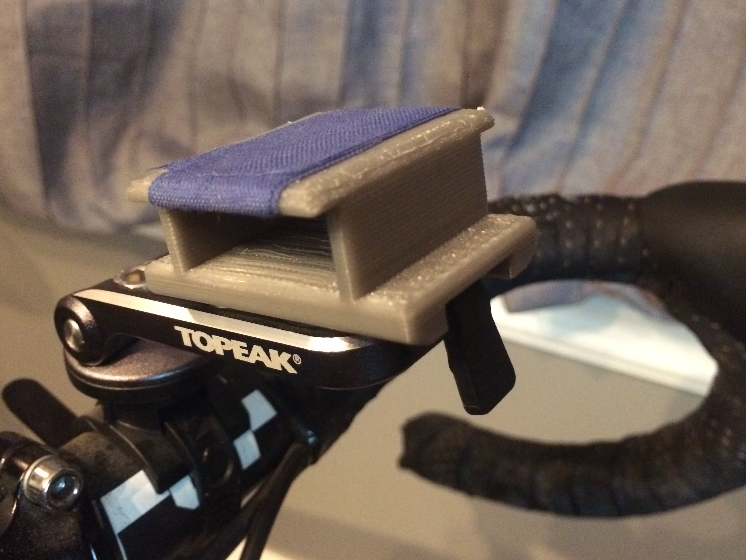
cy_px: 249
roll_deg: -3.6
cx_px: 368
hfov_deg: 54.0
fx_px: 733
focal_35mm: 34
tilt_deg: -25.2
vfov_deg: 41.7
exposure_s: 1/15
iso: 500
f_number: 2.2
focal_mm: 4.15
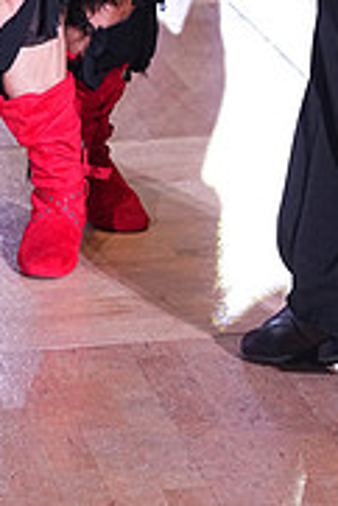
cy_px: -268
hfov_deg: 6.0
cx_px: 233
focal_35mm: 228
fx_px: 3205
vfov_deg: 8.8
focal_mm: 71
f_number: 4
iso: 2500
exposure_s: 1/250
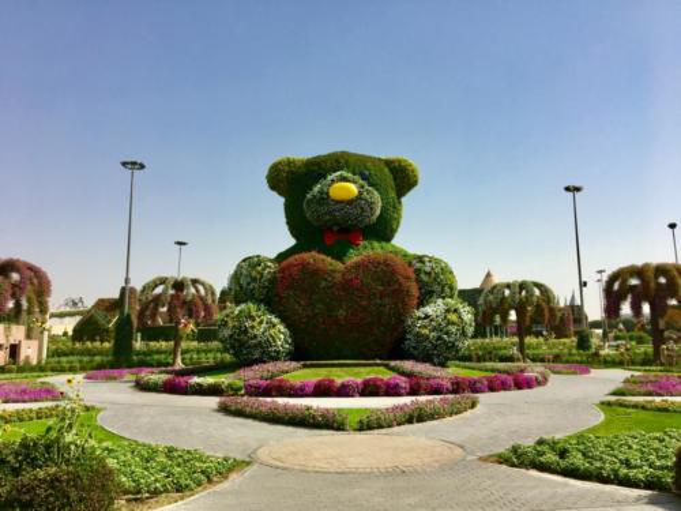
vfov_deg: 48.2
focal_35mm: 29
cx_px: 340
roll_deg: +0.7
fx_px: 571
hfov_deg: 61.7
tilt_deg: +8.6
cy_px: 256
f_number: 2.2
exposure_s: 1/2262
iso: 25
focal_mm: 4.15
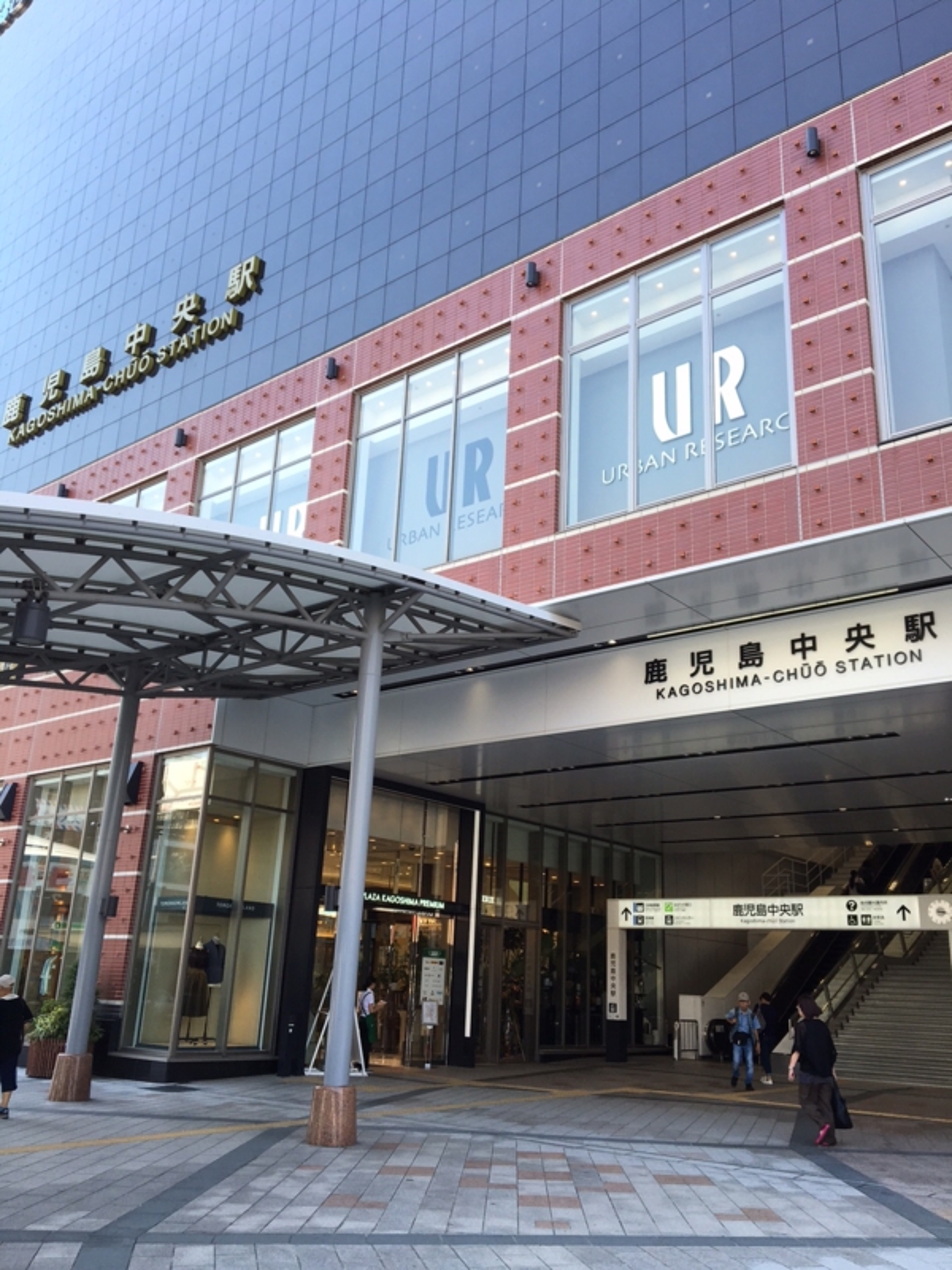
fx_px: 1063
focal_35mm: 29
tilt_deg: +19.0
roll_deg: -3.7
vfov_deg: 61.7
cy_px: 635
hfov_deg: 48.2
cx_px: 476
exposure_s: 1/260
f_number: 2.2
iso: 25
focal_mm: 4.15
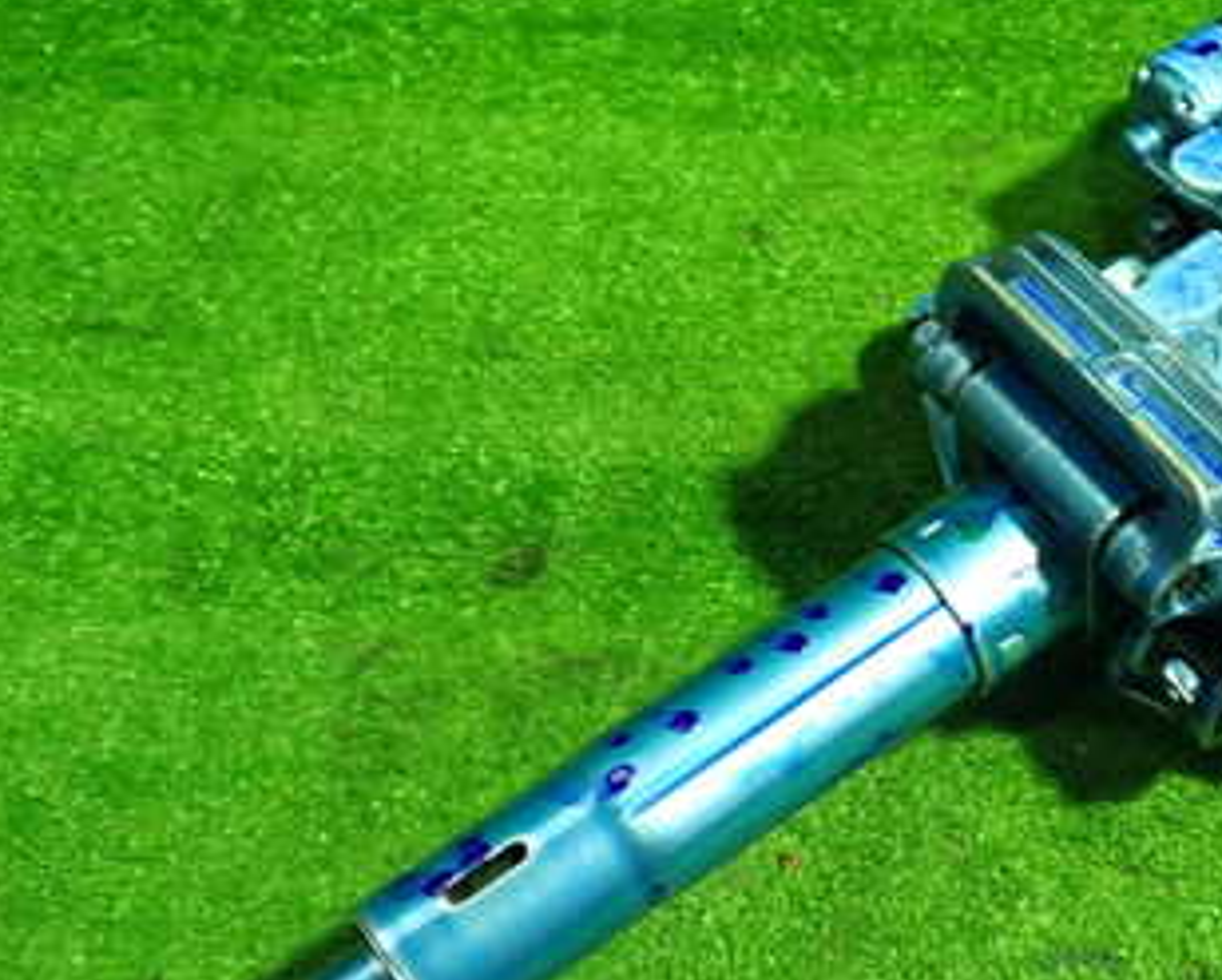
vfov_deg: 26.7
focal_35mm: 57
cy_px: 520
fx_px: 2063
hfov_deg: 31.8
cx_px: 1039
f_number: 2.3
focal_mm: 5.4
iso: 400
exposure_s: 1/30
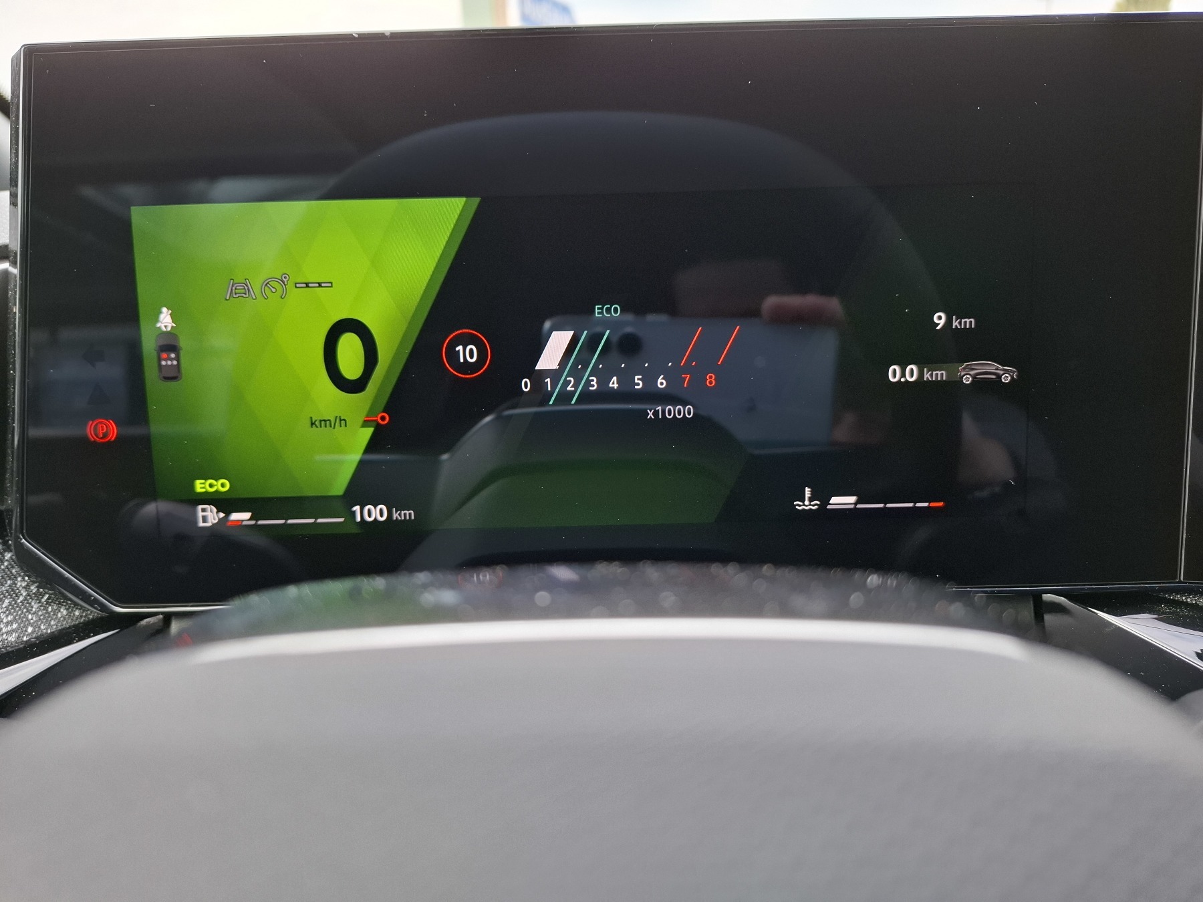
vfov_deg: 58.9
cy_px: 451
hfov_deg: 73.9
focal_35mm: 23
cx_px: 602
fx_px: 799
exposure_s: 1/120
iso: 50
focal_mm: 5.54
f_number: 1.8
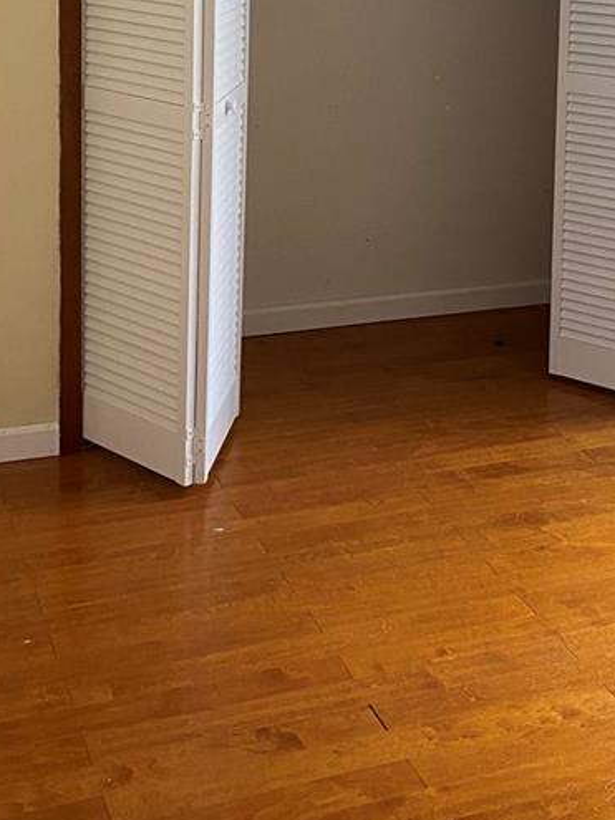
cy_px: 50
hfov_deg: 23.0
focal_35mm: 63
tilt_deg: -6.2
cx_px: 489
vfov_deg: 29.2
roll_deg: -1.1
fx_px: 1493
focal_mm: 4.25
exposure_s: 1/60
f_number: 1.8
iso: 200
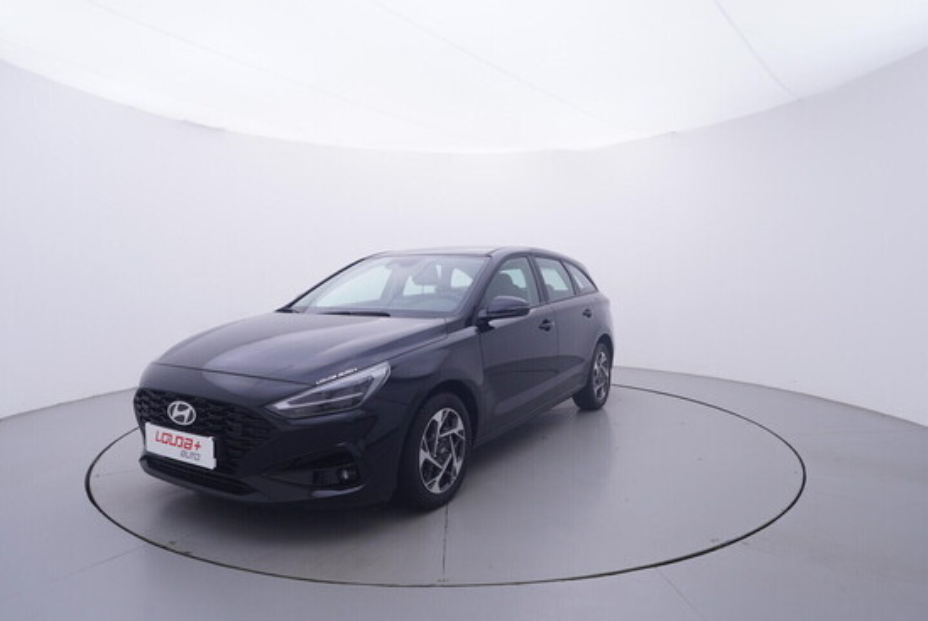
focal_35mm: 22
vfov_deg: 56.2
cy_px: 310
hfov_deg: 77.3
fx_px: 580
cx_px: 464
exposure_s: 1/80
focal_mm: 15
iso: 200
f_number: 5
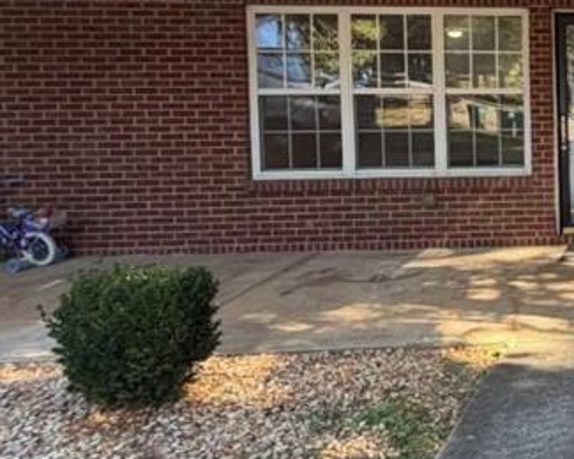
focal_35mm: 43
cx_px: 733
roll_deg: +0.3
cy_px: 127
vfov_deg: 34.3
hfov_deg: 32.8
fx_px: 730
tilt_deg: -2.8
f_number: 2.2
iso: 80
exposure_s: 1/121
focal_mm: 2.22
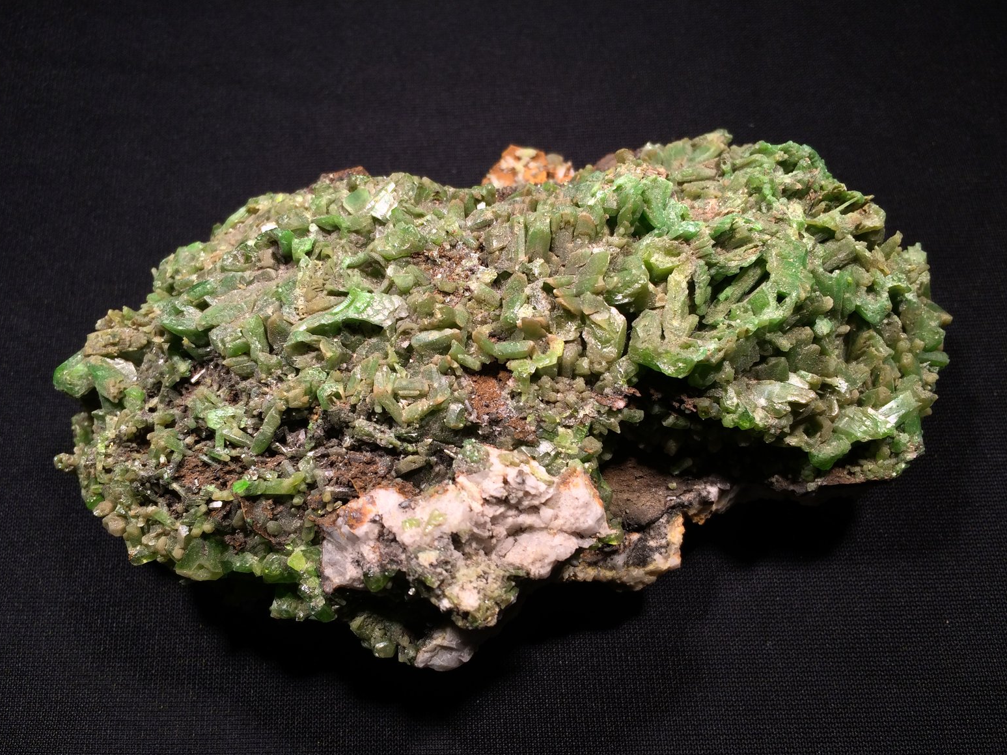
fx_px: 873
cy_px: 389
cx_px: 491
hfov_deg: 60.0
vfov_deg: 46.8
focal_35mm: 30
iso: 32
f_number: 2.2
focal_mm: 4.15
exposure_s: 1/131
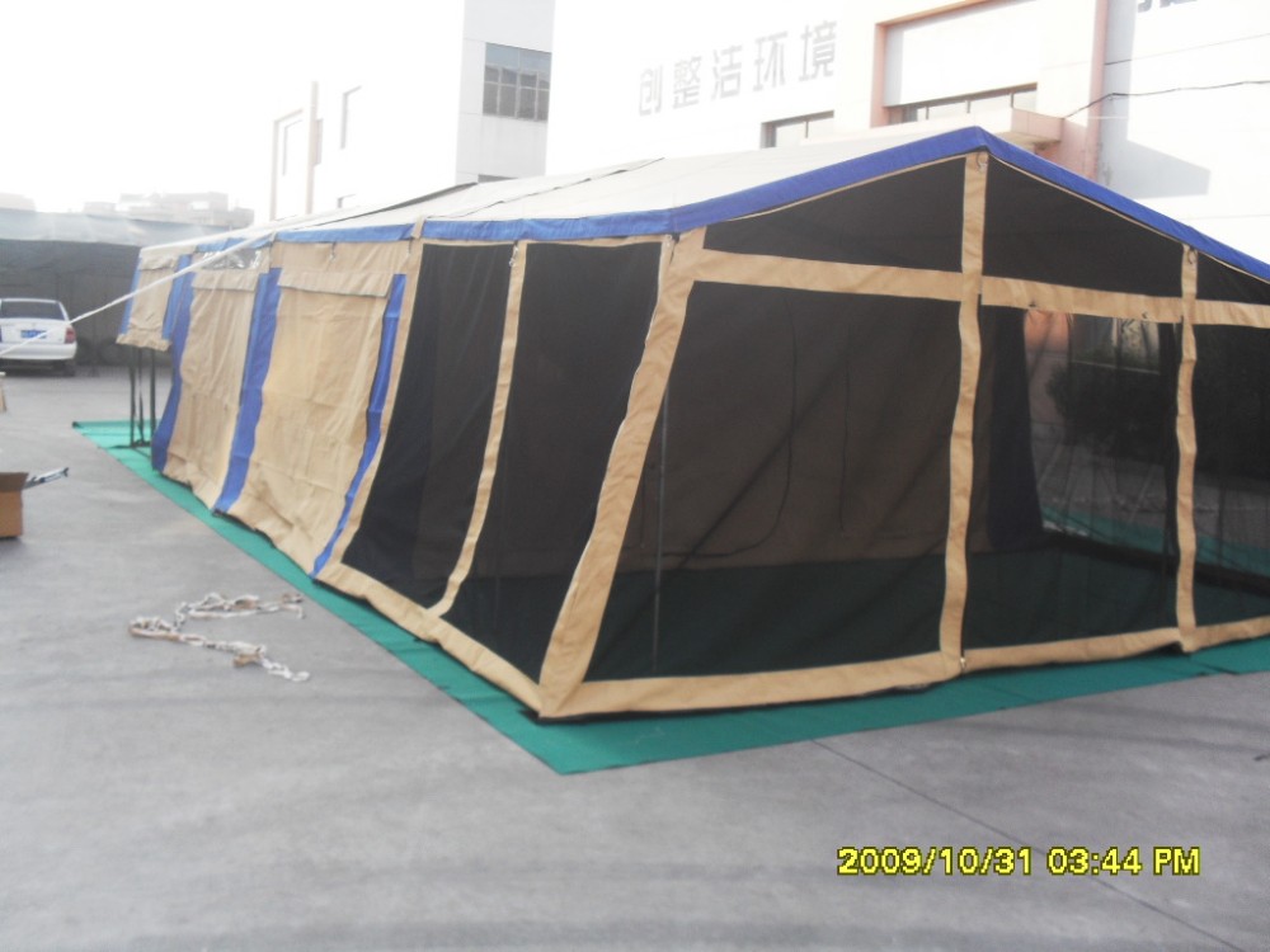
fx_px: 1284
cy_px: 476
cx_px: 635
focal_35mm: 35
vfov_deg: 40.7
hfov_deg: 52.6
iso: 80
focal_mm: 6.3
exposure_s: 1/180
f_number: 3.2
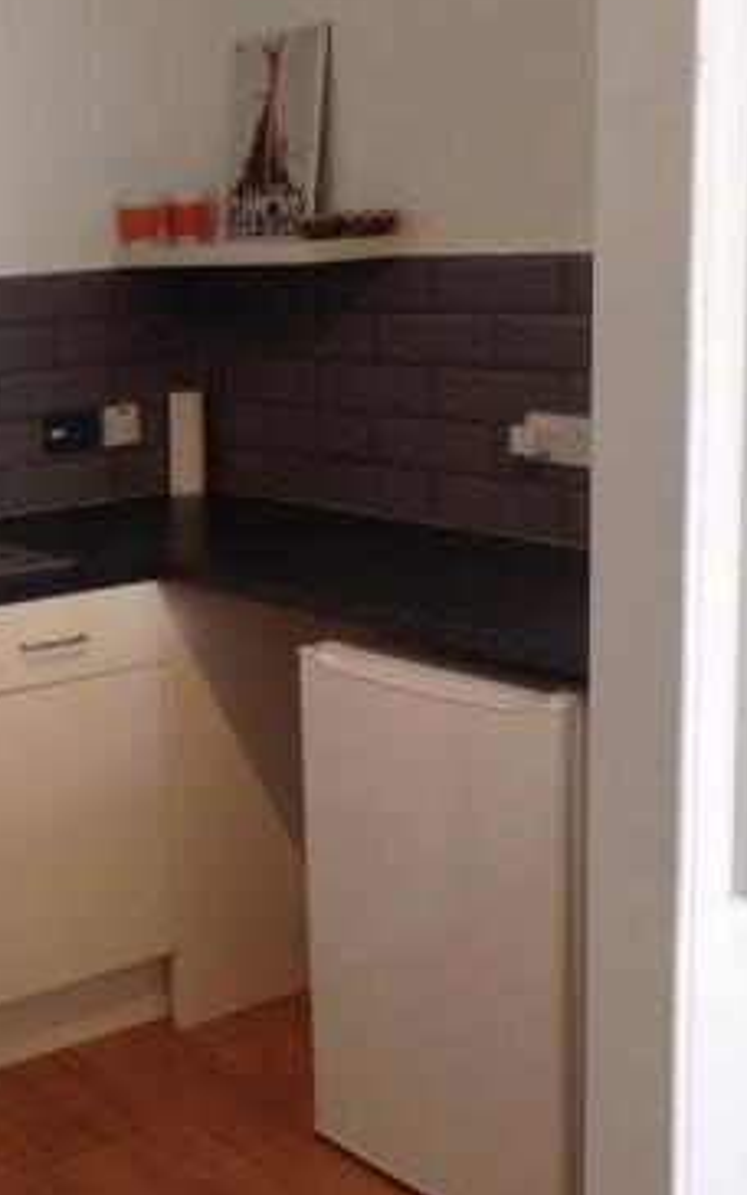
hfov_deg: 21.7
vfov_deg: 36.2
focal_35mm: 56
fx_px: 1825
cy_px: 506
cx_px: -116
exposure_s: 1/40
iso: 25
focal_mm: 3.3
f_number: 2.4
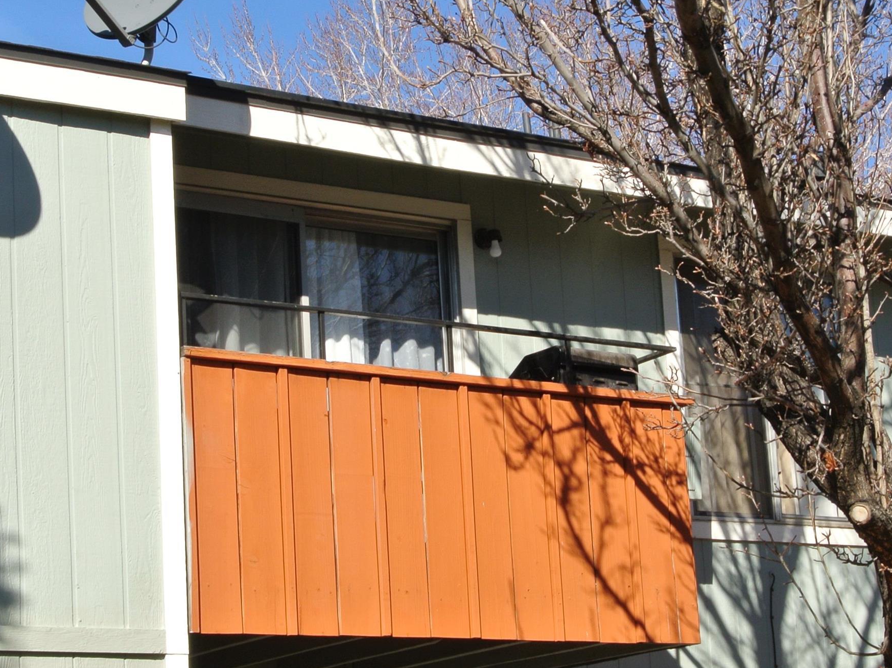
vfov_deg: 17.7
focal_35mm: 83
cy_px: 503
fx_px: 2138
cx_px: 431
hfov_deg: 23.6
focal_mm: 18.2
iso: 100
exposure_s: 1/60
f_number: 14
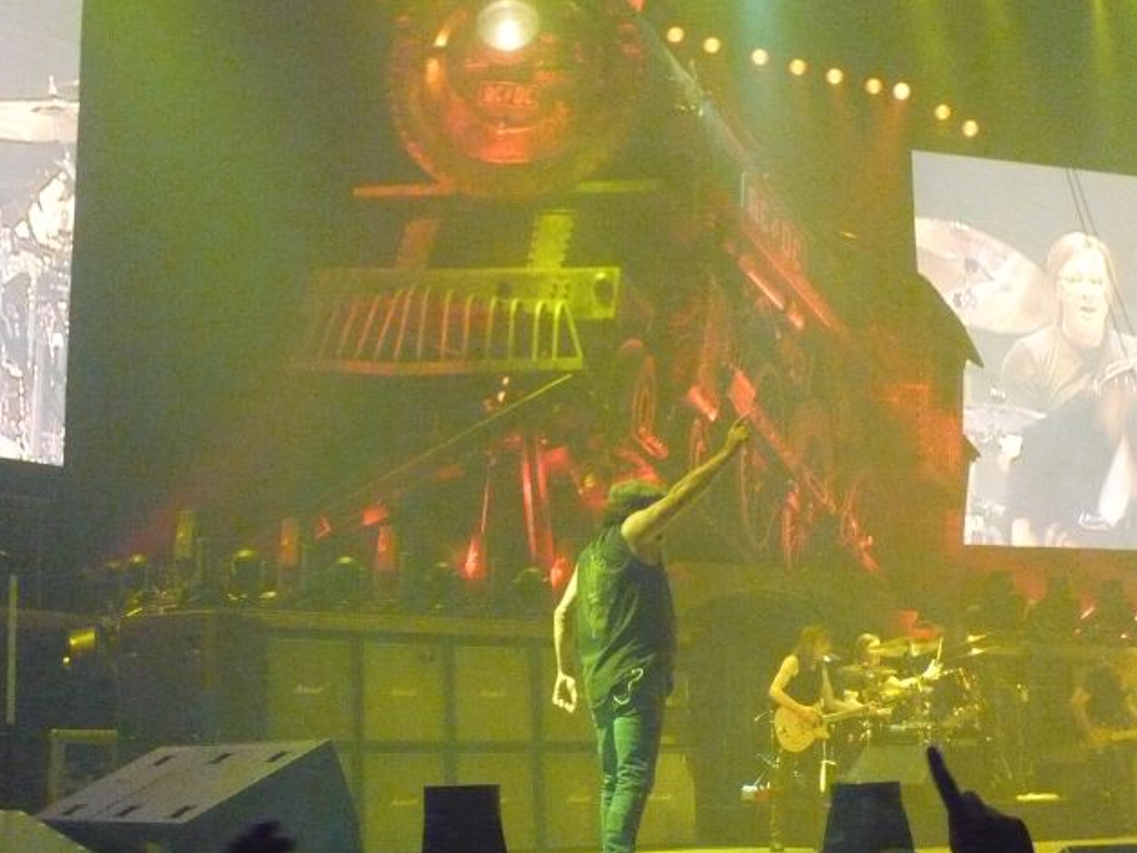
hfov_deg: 29.8
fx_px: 2135
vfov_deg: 22.5
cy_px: 311
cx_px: 523
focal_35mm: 65
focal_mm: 8.4
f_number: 3.8
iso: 1250
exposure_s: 1/100
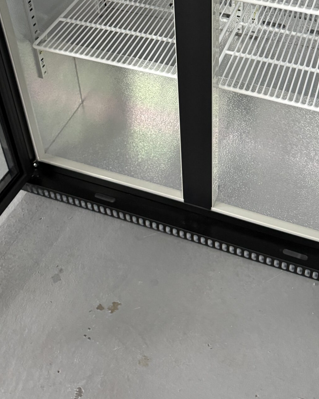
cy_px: 18
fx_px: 555
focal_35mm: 47
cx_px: 203
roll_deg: +0.3
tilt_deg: -35.9
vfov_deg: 36.3
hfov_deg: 31.9
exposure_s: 1/50
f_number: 1.78
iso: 500
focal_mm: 6.76
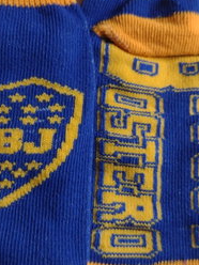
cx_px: 78
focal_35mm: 58
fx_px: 445
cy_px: 123
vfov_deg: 33.2
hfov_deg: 25.2
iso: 322
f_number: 1.7
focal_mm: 4.71
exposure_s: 1/50
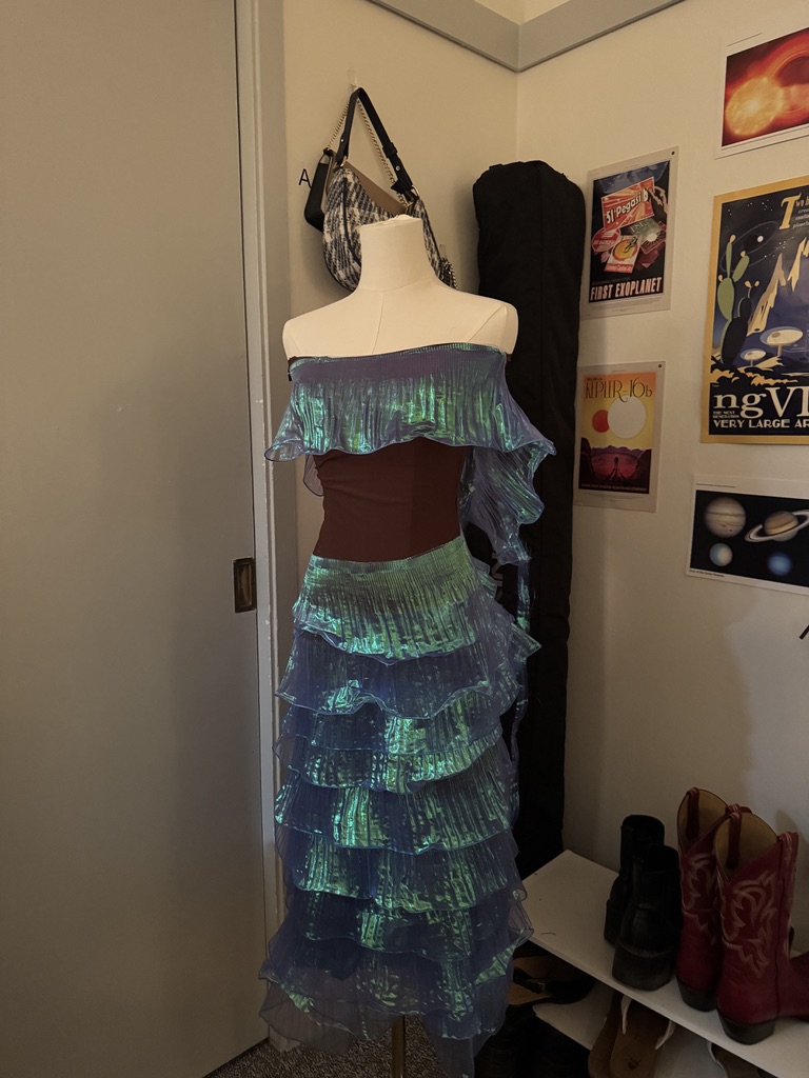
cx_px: 404
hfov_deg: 56.8
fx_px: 748
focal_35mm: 24
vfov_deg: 71.6
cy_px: 539
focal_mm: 6.76
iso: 1000
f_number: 1.78
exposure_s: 1/30
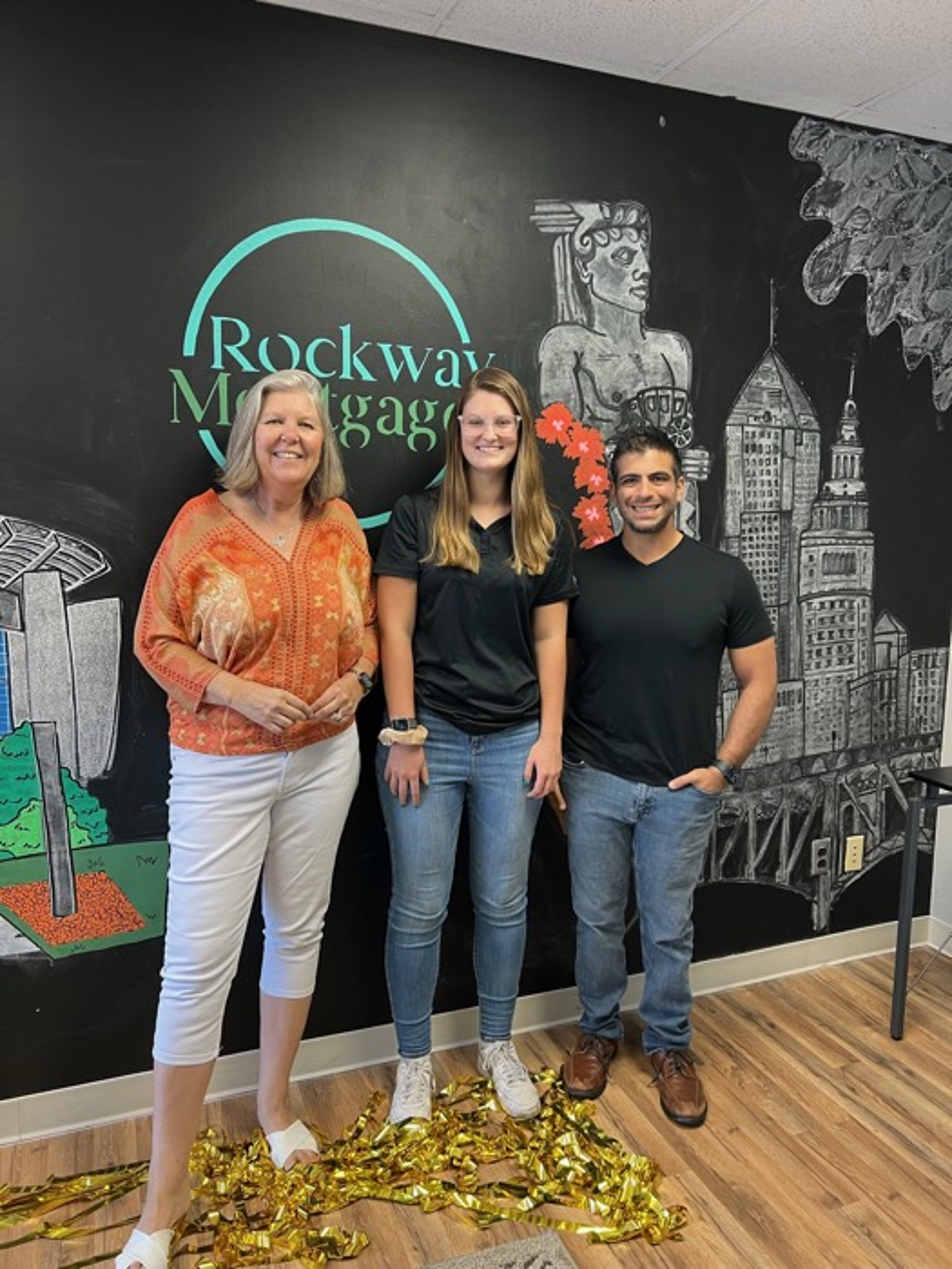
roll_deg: -0.5
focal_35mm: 26
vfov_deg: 67.3
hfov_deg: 53.1
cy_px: 634
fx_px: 953
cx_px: 476
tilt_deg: -6.9
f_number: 1.5
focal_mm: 5.7
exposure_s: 1/60
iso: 100
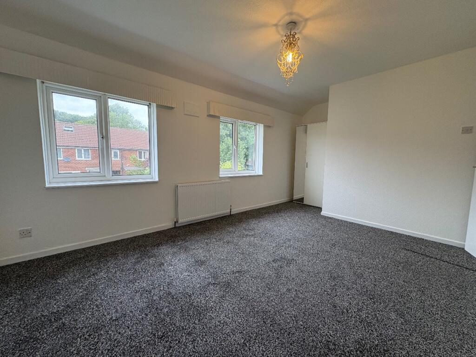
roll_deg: -0.8
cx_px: 238
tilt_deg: -5.2
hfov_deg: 102.1
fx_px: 193
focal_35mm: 14
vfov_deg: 85.7
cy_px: 178
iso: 160
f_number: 2.2
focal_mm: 2.22
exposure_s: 1/100
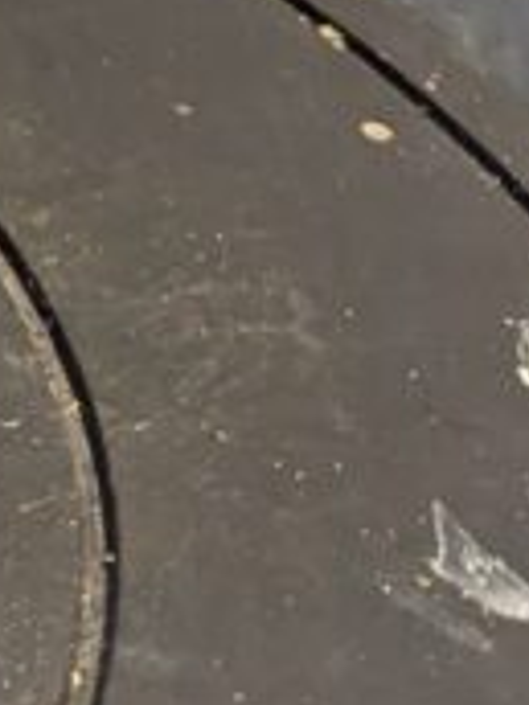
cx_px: -914
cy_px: -980
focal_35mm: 143
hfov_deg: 8.9
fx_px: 2914
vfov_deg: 11.5
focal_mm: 6.81
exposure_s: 1/100
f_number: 1.85
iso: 1601
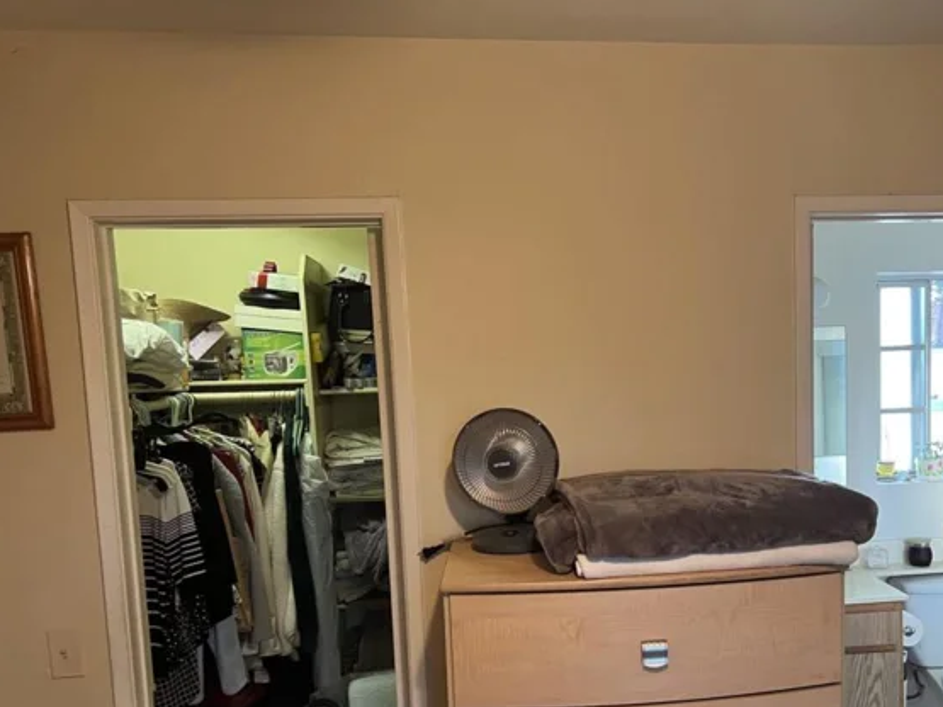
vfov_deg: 40.3
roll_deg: +2.8
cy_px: 455
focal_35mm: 35
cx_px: 631
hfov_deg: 51.6
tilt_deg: -6.5
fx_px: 953
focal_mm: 5.7
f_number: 1.5
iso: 200
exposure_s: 1/60
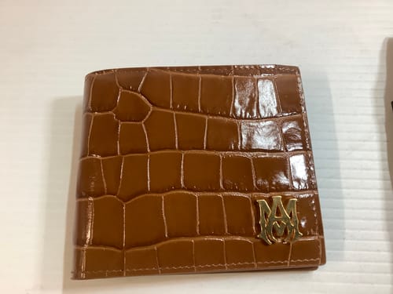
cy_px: 147
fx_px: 352
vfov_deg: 45.4
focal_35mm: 31
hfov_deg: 58.4
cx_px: 196
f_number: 2.4
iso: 200
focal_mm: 3.3
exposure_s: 1/50
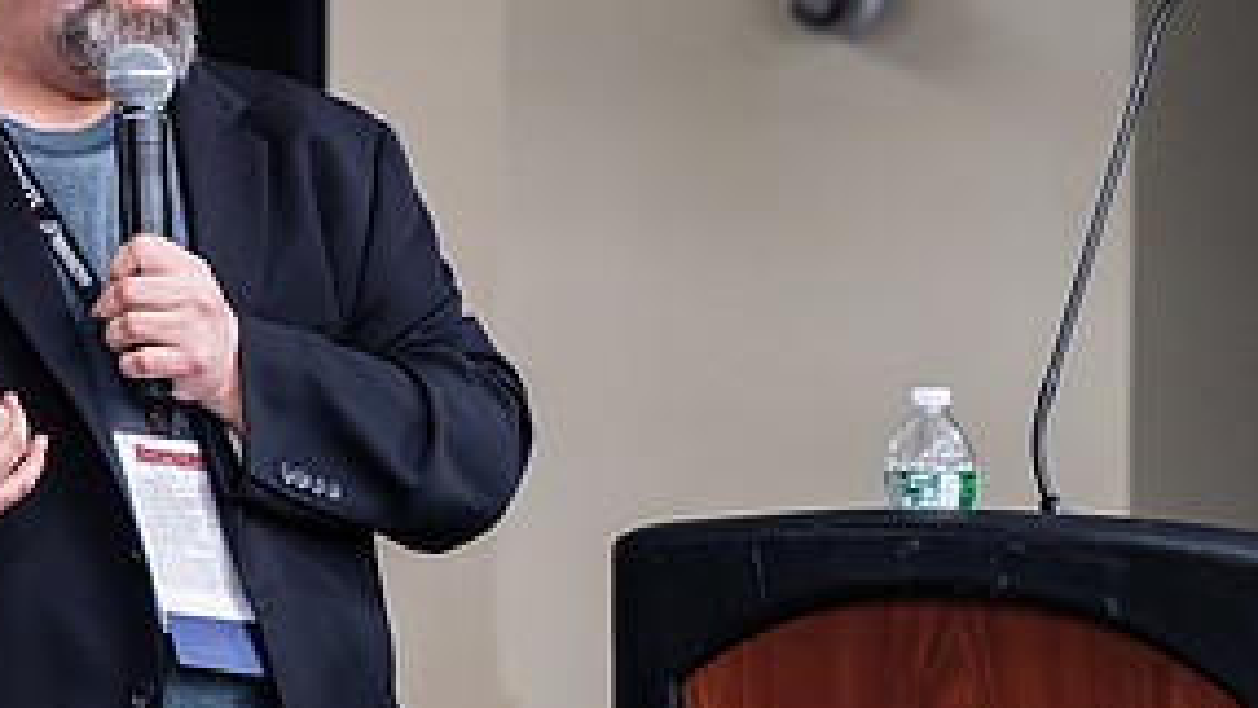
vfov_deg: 2.7
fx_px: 14980
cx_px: 80
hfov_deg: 4.8
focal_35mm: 449
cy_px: 241
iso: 1250
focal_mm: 200
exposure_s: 1/200
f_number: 4
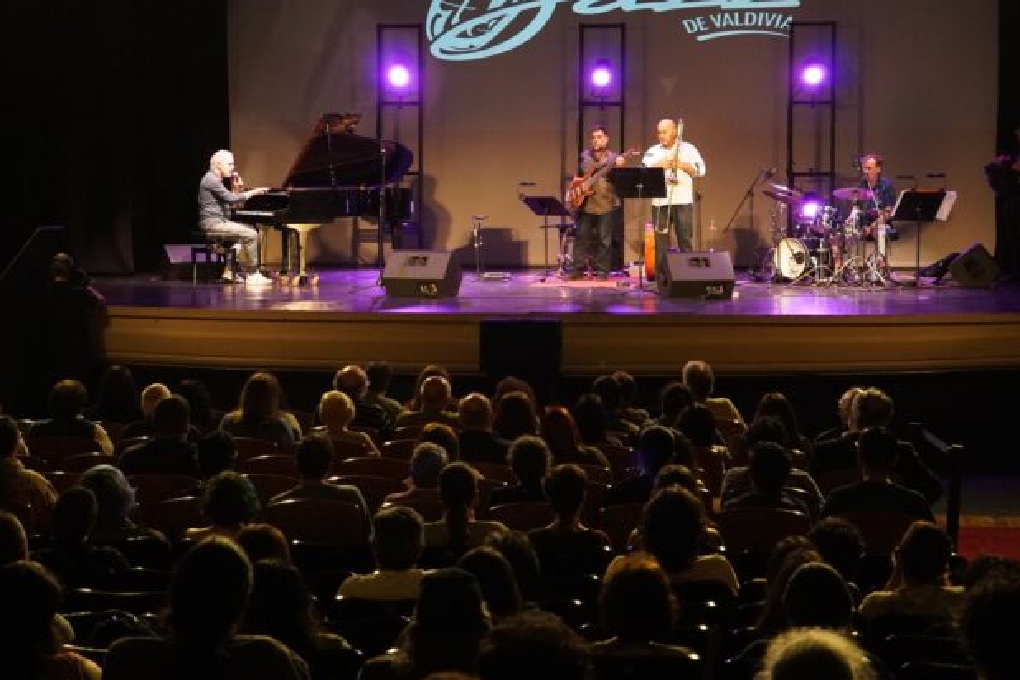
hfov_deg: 24.8
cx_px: 530
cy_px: 267
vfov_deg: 16.6
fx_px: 2323
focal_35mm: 82
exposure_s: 1/80
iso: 4000
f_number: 4.5
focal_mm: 44
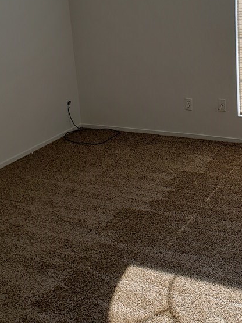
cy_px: 75
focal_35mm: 48
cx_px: 173
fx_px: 448
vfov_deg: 38.5
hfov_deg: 29.9
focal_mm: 4.3
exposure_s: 1/421
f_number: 2.4
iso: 50
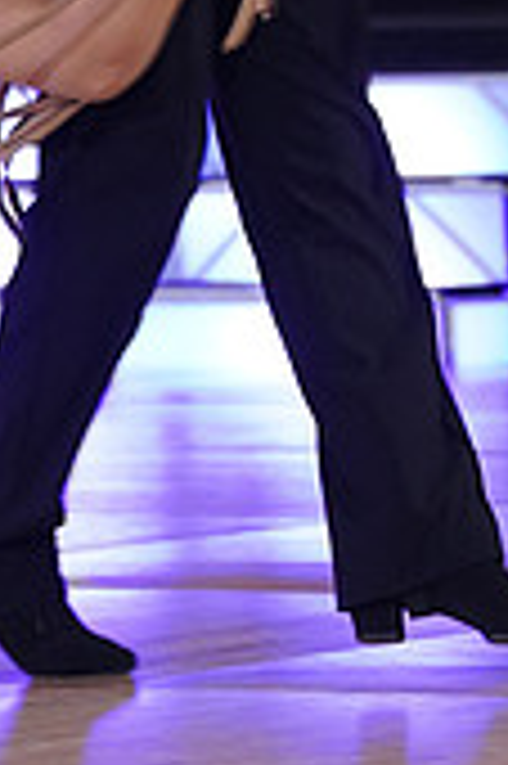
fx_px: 10074
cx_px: -38
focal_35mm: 475
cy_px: -180
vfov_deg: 4.3
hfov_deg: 2.9
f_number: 5.6
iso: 2500
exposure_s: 1/160
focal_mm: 139
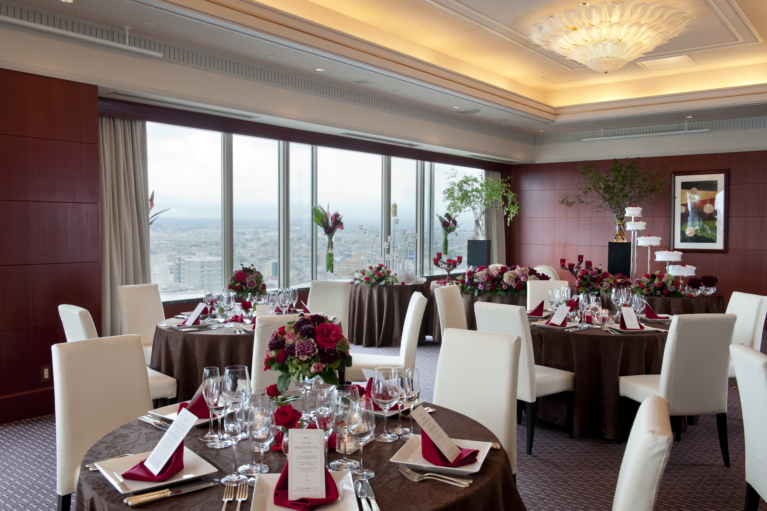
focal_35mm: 32
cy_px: 256
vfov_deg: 41.1
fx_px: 681
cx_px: 384
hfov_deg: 58.7
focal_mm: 32
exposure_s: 1/10
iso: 200
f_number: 11
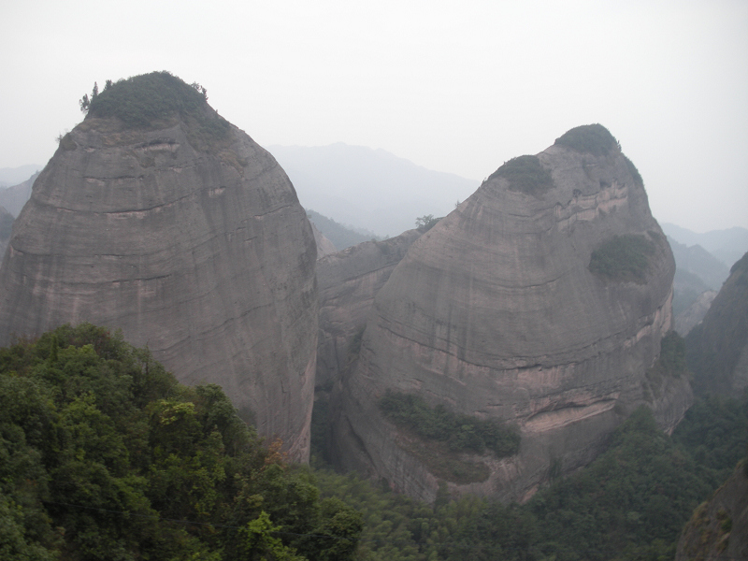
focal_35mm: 36
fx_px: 778
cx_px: 374
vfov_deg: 39.7
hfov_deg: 51.4
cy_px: 280
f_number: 3.5
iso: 64
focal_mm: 6.3
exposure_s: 1/80.7
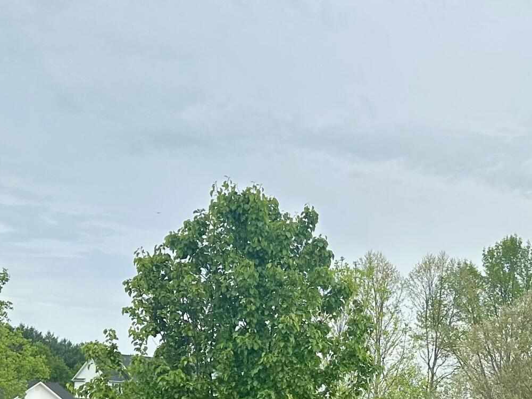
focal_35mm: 72
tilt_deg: +1.2
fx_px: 1107
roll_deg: -2.2
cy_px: 402
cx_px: 458
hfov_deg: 26.3
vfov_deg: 19.8
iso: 80
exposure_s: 1/5848
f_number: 1.78
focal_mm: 6.86
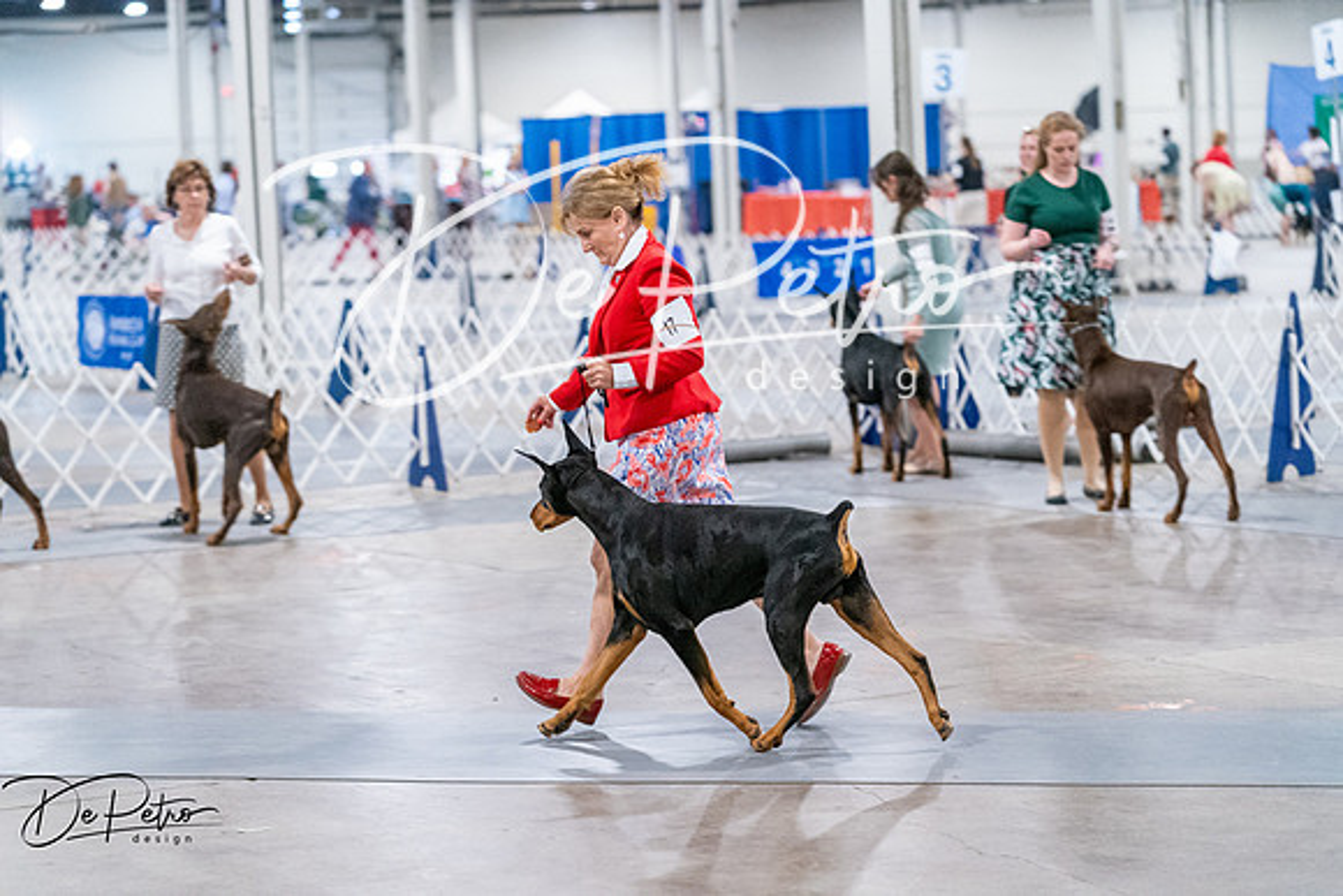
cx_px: 672
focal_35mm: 100
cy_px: 448
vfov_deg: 13.7
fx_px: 3731
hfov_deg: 20.4
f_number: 3.2
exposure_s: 1/320
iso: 6400
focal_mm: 100
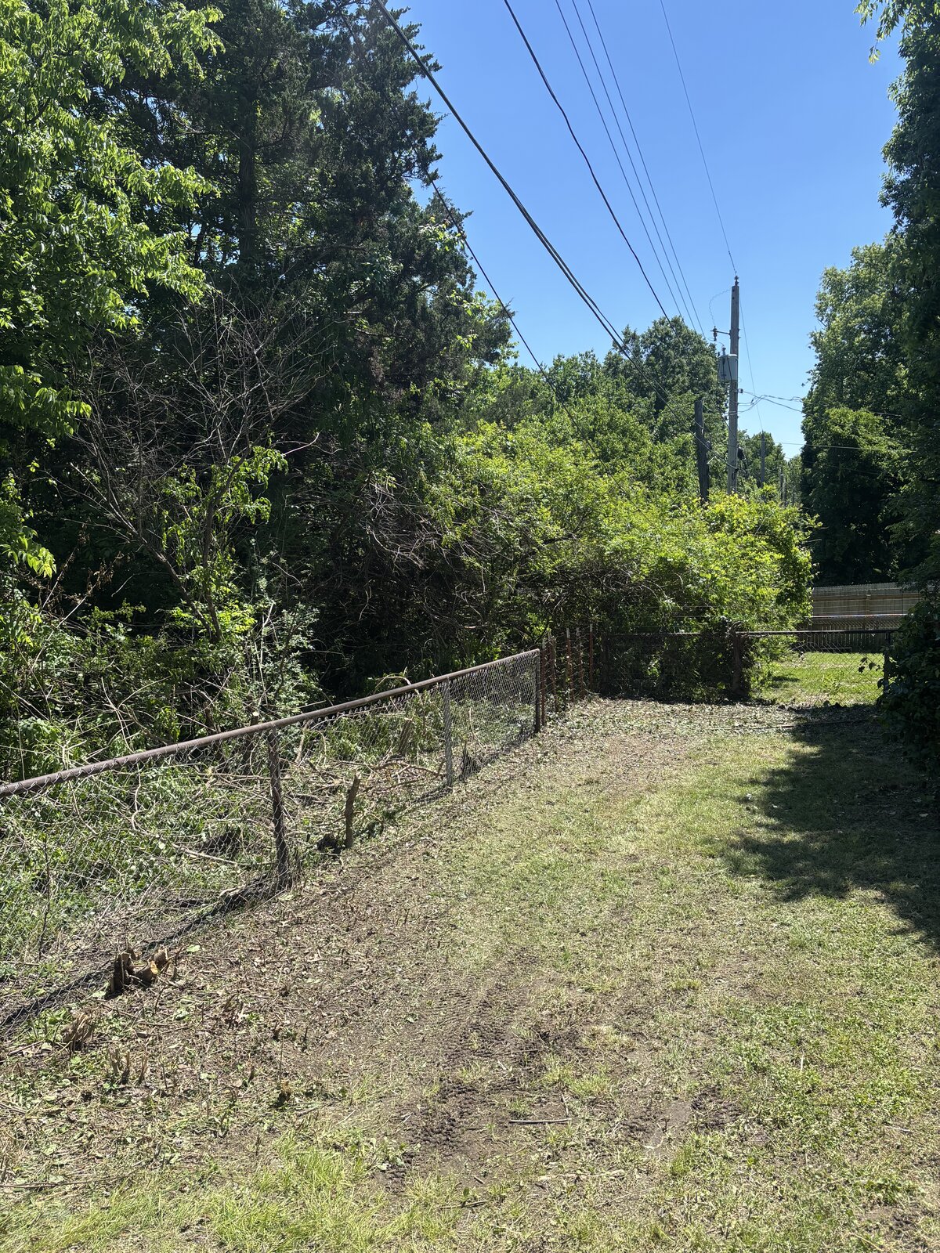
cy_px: 626
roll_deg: -0.2
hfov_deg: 53.1
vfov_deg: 67.3
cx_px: 470
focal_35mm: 26
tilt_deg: -7.2
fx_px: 941
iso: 50
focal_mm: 5.96
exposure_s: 1/1845
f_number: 1.6
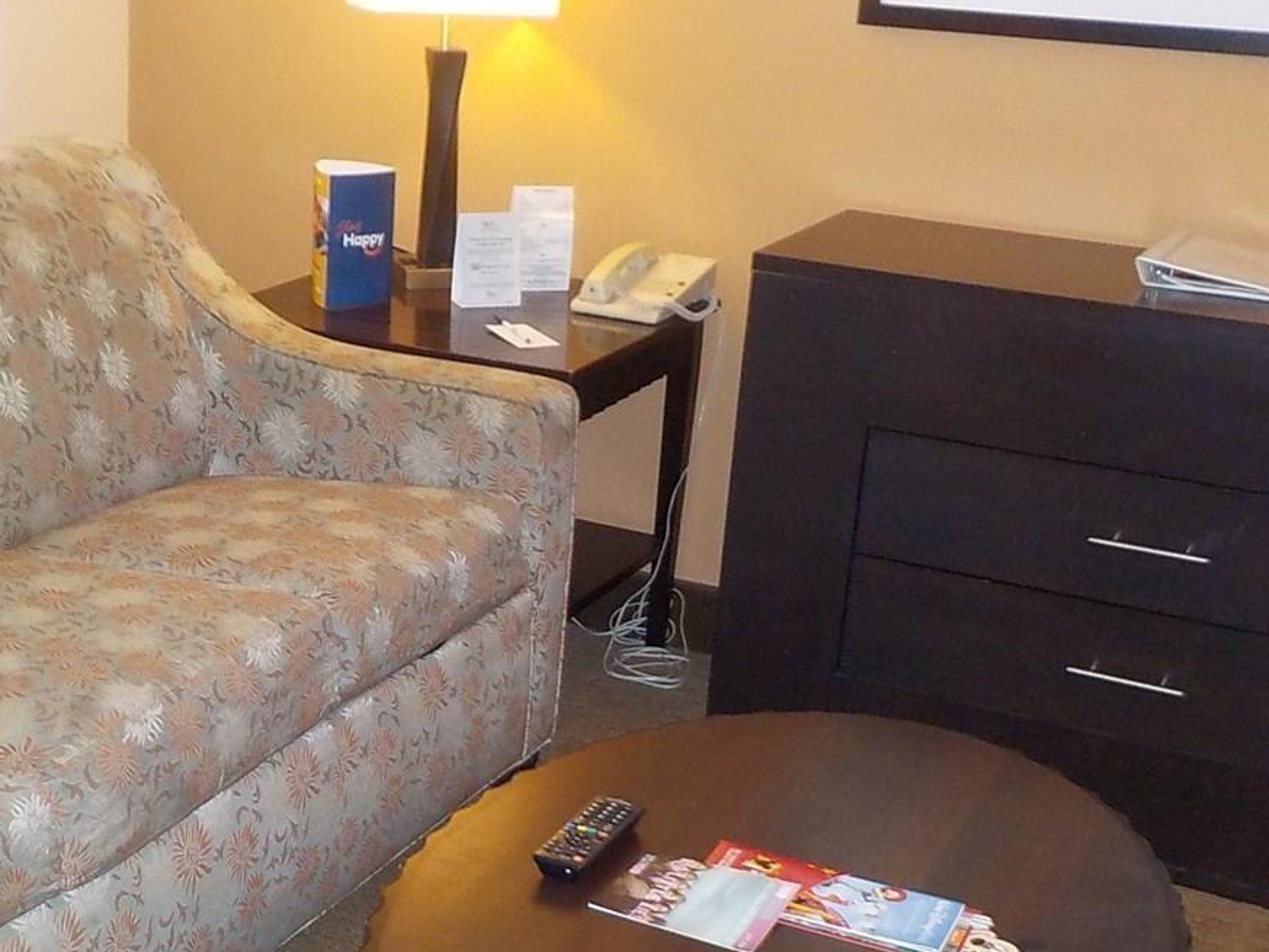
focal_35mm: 55
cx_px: 411
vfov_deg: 26.5
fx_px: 2017
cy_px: 578
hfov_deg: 34.6
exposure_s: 1/30
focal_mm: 4.1
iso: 280
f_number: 3.3
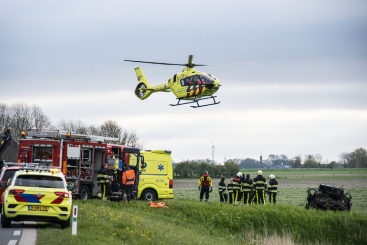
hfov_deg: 10.2
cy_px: 122
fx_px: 2064
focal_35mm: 202
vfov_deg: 6.8
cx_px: 184
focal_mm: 135
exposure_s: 1/1000
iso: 640
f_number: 5.6
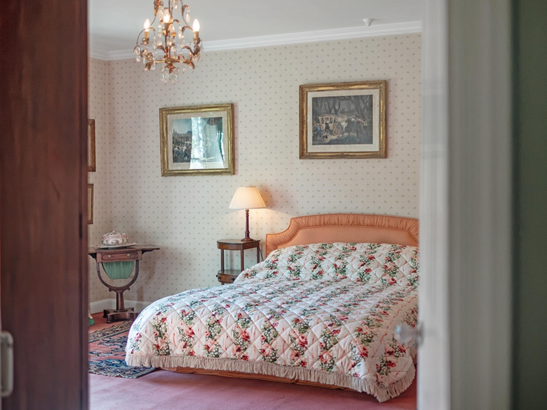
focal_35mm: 50
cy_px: 205
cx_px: 274
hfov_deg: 38.2
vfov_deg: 29.1
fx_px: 790
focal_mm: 25
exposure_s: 1/400
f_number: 1.4
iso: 320
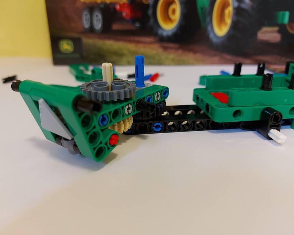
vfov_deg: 54.9
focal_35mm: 26
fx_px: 226
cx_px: 144
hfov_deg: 66.0
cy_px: 119
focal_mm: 5.23
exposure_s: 1/50
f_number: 1.8
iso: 250
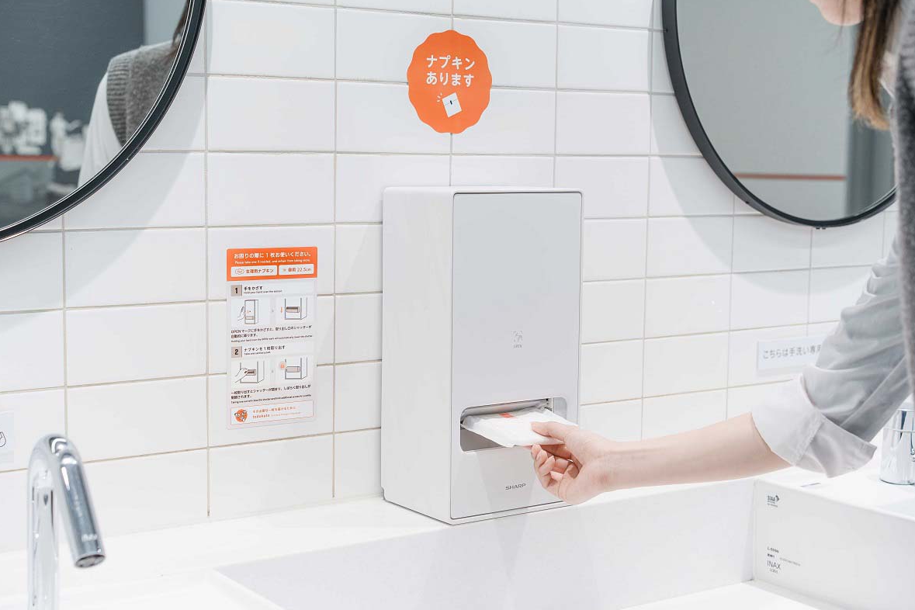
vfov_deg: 24.2
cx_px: 461
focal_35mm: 56
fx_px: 1423
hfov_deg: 35.6
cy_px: 306
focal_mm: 55
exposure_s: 1/30
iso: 160
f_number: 5
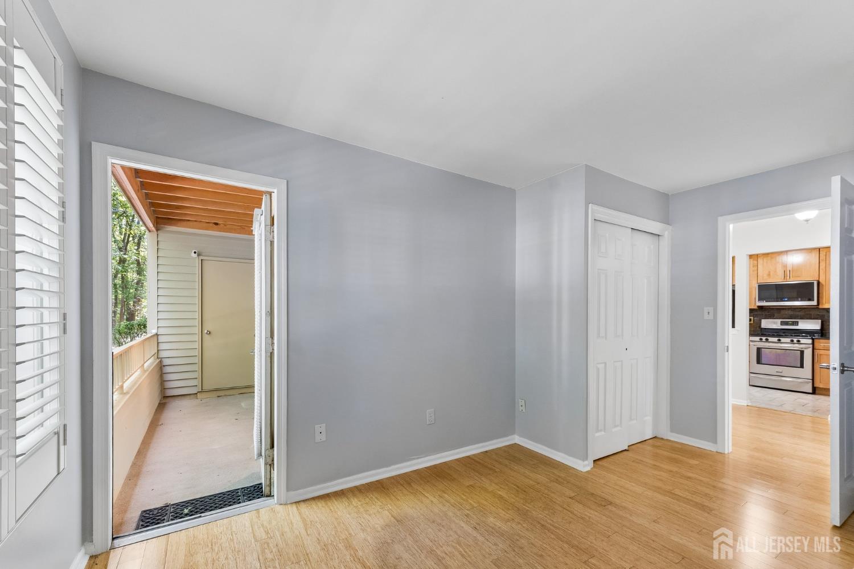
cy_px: 284
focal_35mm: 14
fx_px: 332
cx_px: 427
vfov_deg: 81.2
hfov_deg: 104.3
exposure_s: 1/15
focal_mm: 14
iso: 2500
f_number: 10
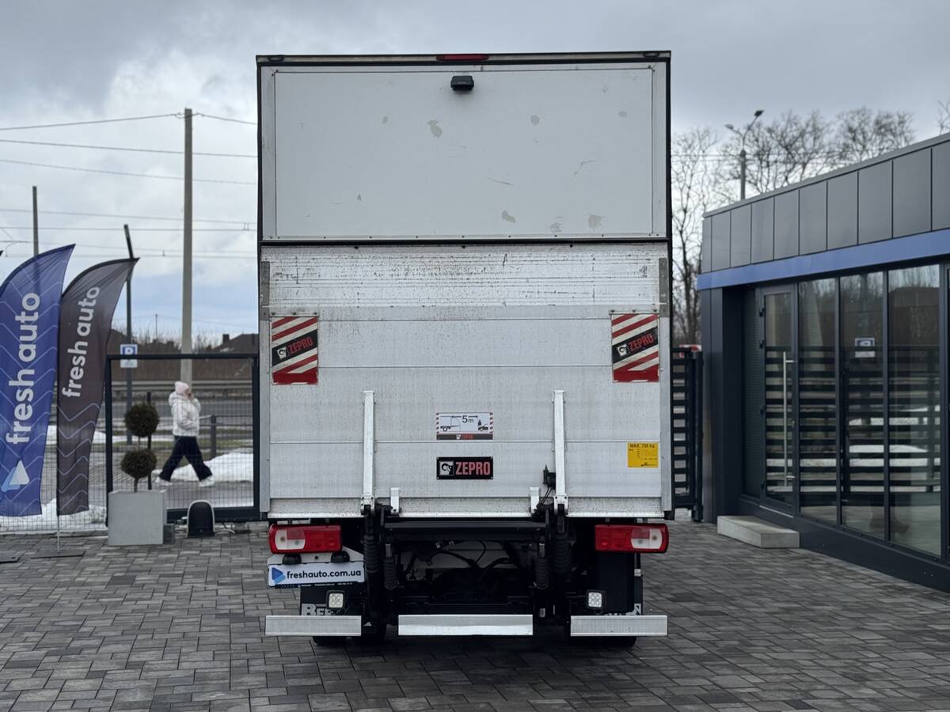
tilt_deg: -0.1
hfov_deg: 39.7
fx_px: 1317
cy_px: 356
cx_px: 475
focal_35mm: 48
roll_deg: +0.2
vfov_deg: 30.3
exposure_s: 1/1339
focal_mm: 6.76
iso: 64
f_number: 1.78
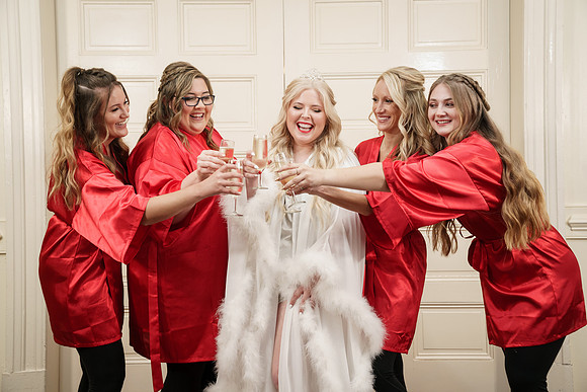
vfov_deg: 26.0
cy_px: 196
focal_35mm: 52
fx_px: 848
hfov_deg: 38.2
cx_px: 294
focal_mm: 52
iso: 2000
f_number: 4
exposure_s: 1/100
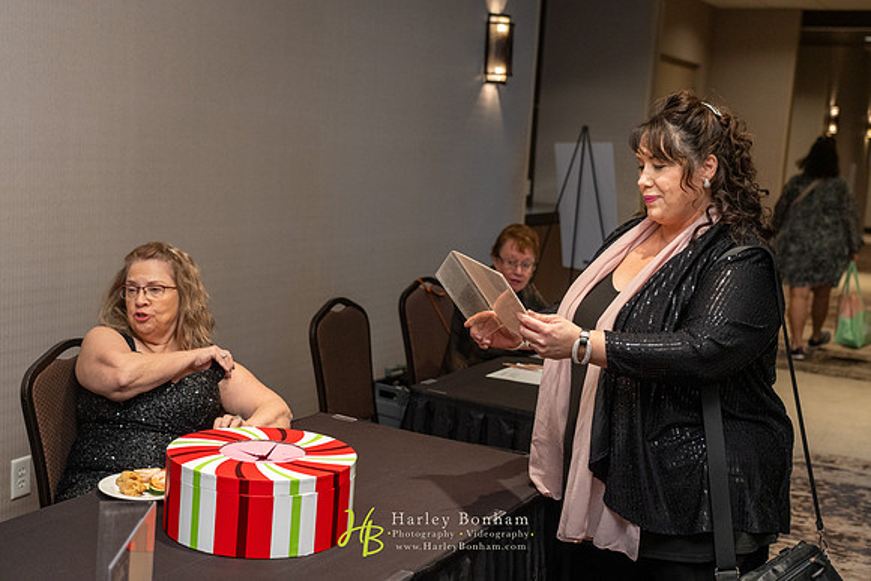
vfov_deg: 29.3
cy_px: 290
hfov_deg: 42.7
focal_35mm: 46
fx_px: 1113
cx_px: 436
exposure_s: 1/160
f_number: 4
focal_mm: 46
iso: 3200
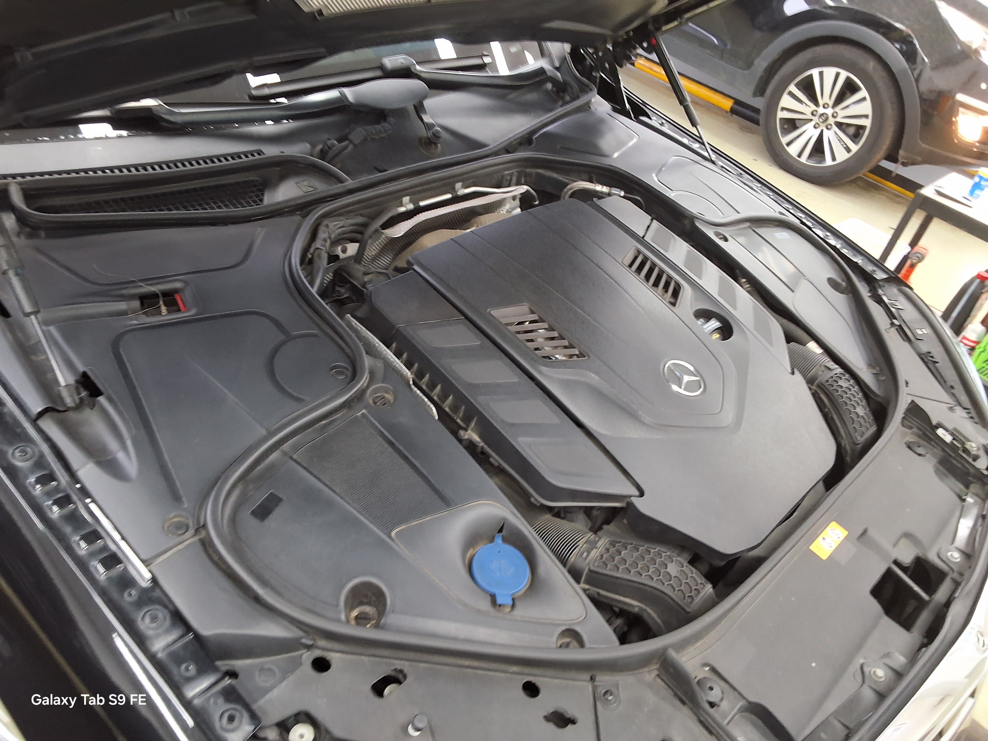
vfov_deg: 49.7
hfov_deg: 63.4
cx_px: 494
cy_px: 370
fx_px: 799
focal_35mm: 28
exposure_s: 1/40
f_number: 1.9
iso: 125
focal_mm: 2.91
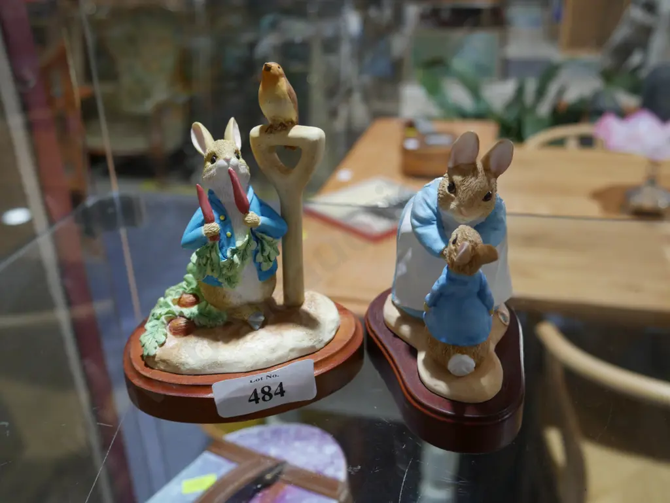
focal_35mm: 36
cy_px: 252
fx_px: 697
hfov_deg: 51.3
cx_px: 335
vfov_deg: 39.7
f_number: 4
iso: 320
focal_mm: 18
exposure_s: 1/60
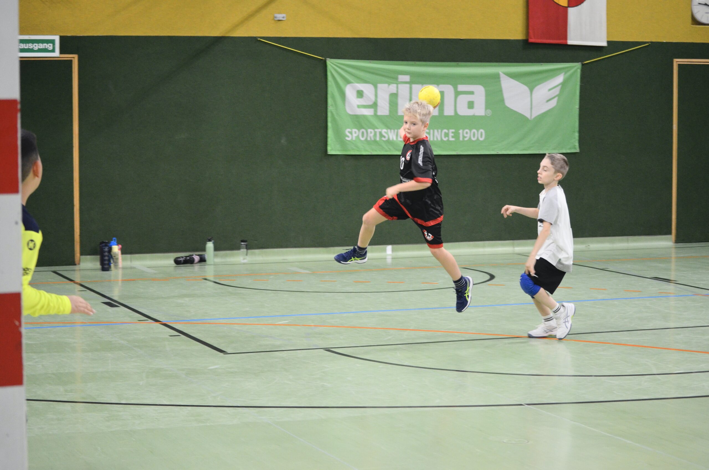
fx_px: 1622
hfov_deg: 24.7
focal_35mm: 82
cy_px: 235
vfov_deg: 16.5
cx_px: 354
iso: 1600
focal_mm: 55
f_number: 4
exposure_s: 1/250
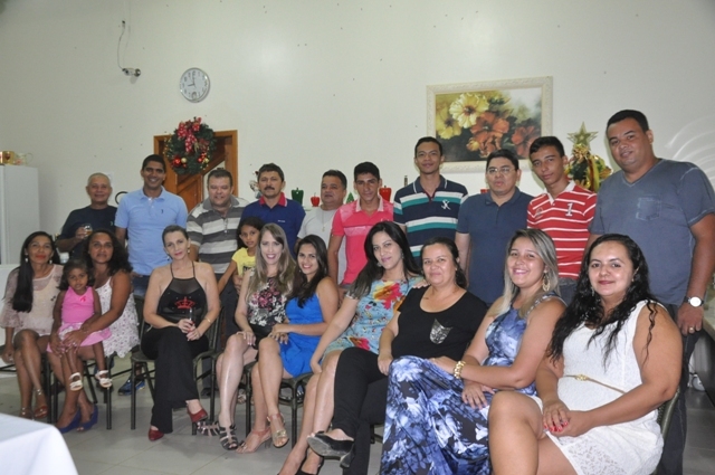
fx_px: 655
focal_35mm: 33
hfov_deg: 57.3
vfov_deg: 39.9
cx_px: 358
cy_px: 238
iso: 2000
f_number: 5
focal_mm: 22
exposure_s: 1/60
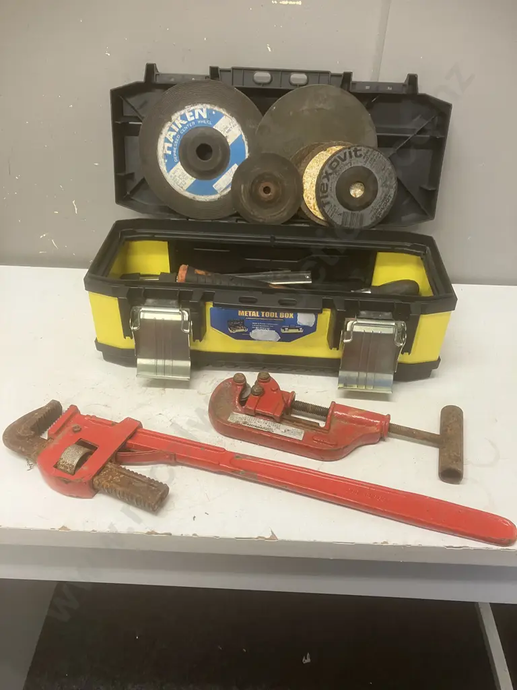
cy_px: 345
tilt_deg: -36.3
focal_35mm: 28
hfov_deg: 49.7
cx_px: 258
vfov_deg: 63.4
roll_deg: -3.5
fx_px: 558
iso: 100
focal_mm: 3.99
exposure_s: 1/50
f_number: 1.8
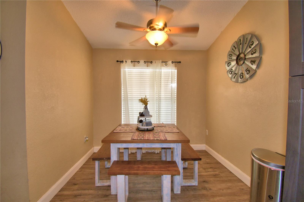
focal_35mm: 15
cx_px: 152
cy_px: 101
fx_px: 127
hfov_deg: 100.4
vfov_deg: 77.3
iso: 200
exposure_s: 1/30
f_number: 4.5
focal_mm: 10
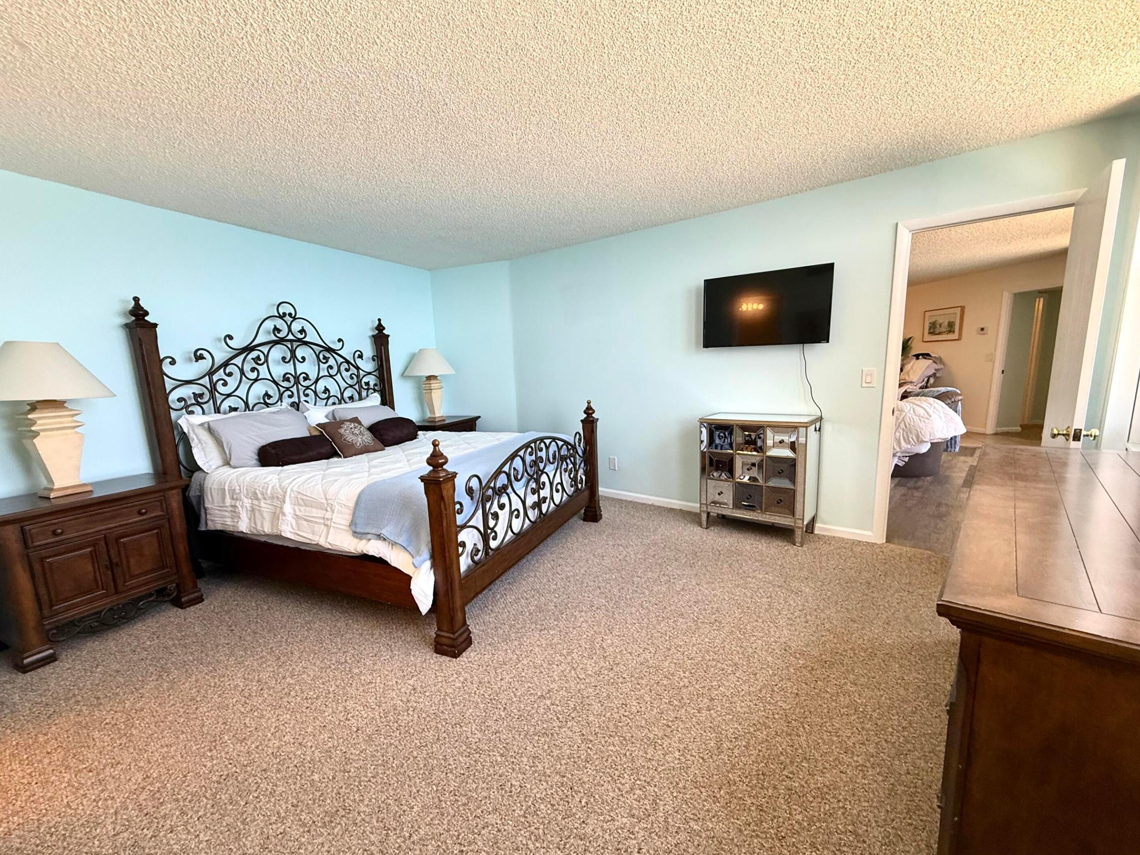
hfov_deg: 98.2
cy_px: 450
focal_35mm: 15
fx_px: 494
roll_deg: +1.8
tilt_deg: -10.4
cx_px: 564
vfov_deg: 81.7
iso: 160
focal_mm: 2.22
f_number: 2.2
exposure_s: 1/120
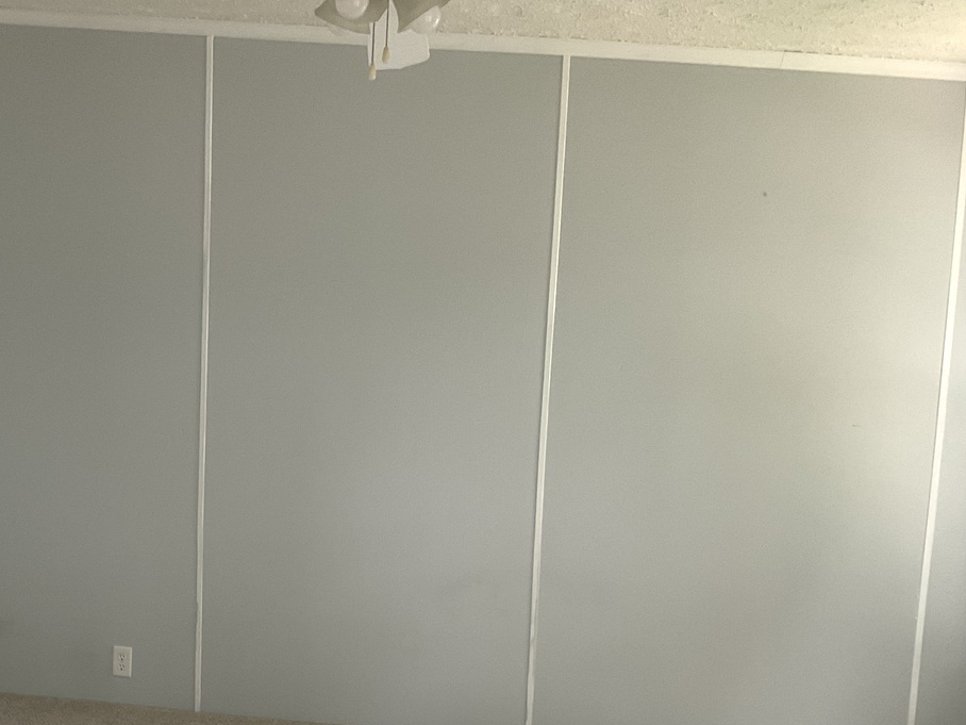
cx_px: 221
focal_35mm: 46
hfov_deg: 39.9
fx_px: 1284
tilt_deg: -9.6
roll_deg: -1.5
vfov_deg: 31.3
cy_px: 489
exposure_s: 1/60
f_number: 1.8
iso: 80
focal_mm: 3
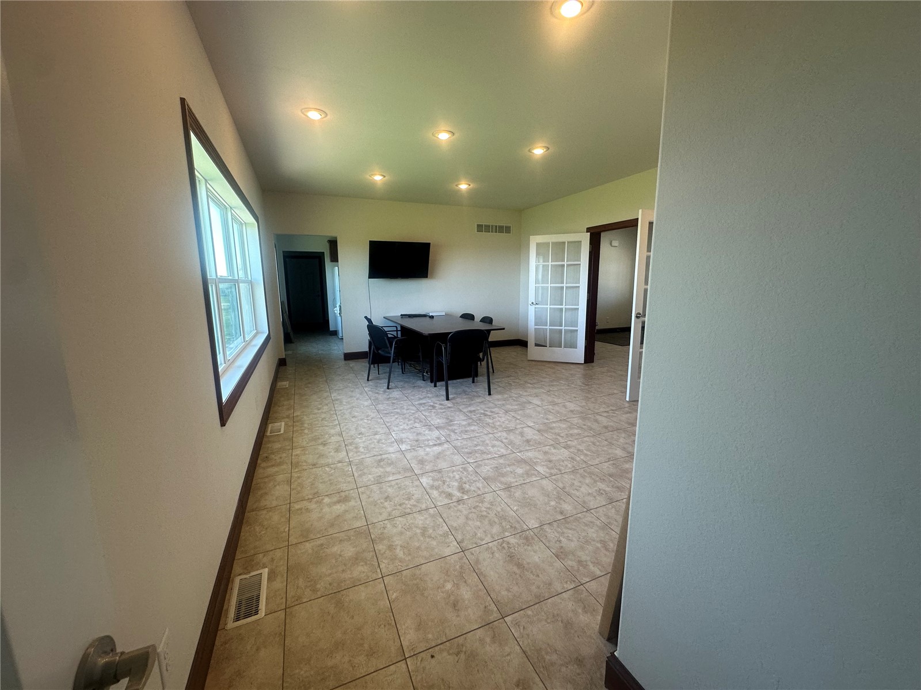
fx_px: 372
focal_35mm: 14
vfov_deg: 85.7
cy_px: 345
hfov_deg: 102.1
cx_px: 460
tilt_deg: -9.1
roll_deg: -0.1
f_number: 2.2
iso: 125
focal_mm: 2.22
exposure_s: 1/120
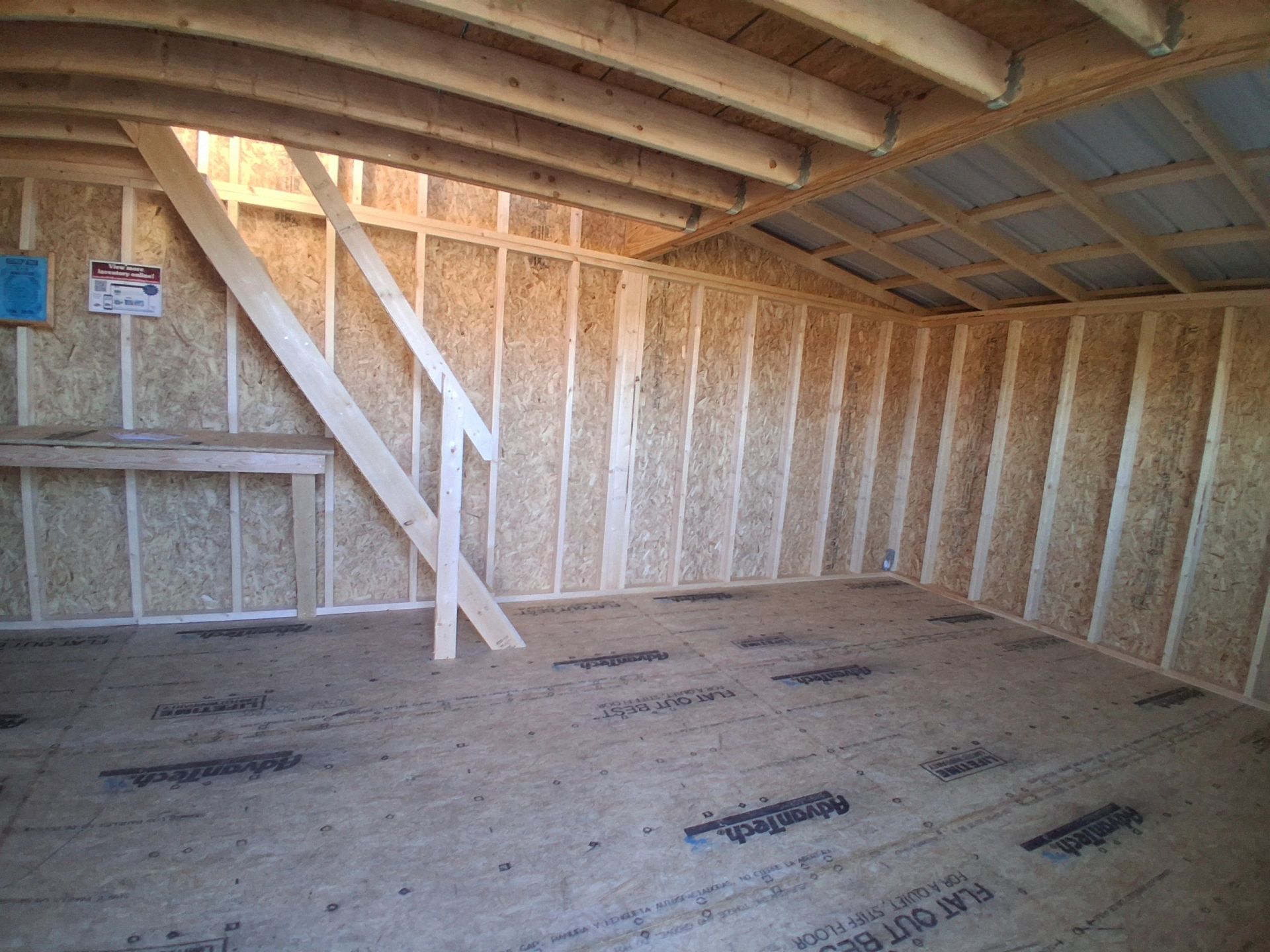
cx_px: 635
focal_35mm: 17
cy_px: 476
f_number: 2.2
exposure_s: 1/40
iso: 250
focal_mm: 1.4
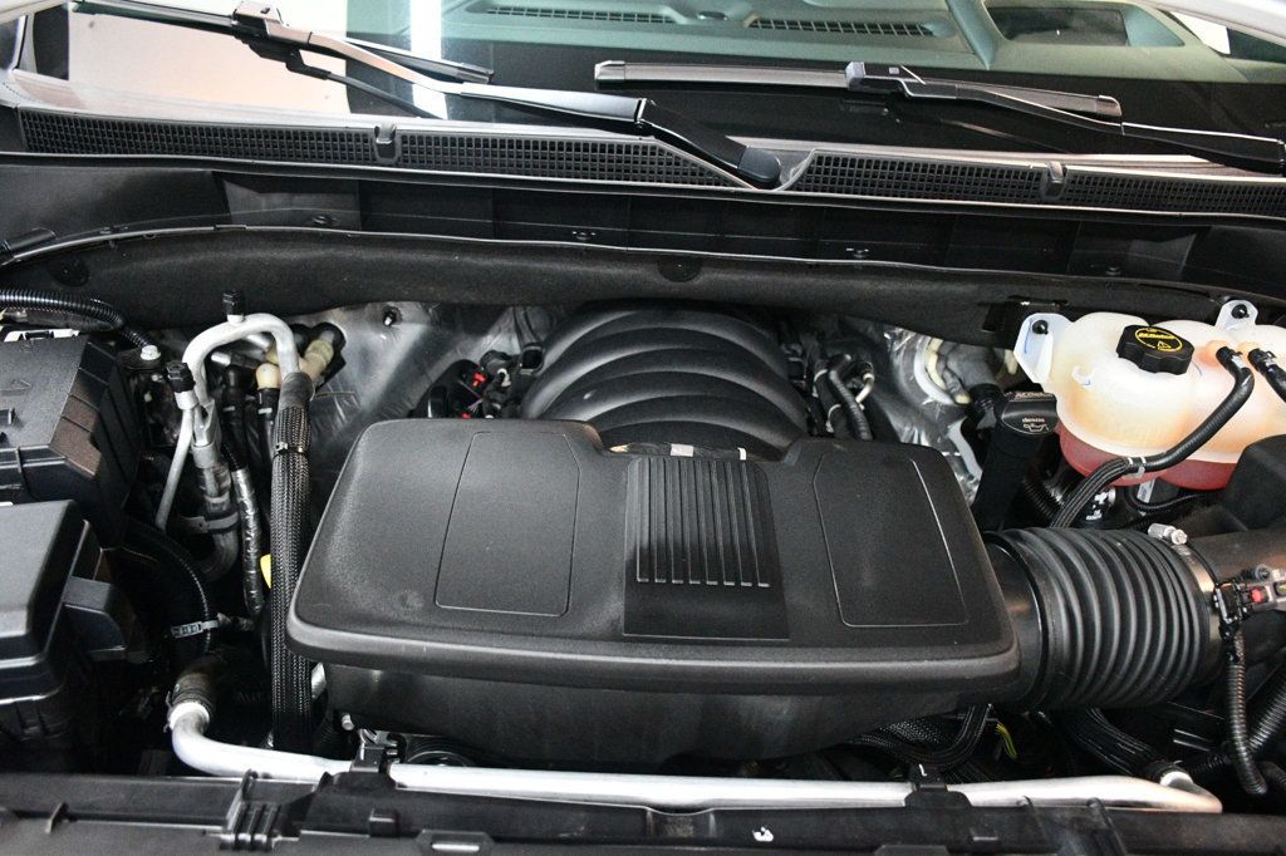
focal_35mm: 30
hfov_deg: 61.9
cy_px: 428
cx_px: 643
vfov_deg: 43.6
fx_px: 1071
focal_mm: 20
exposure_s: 1/60
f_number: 3.5
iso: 6400
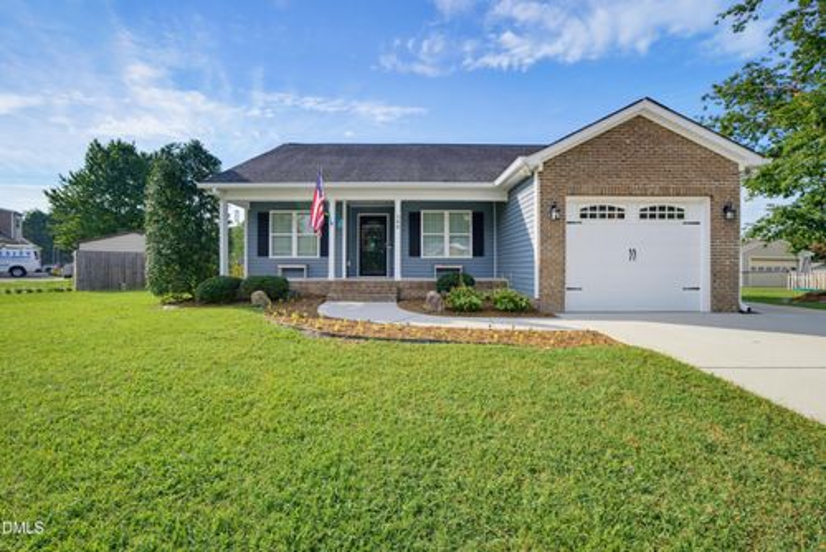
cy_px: 276
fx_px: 344
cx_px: 413
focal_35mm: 15
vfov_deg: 77.4
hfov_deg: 100.4
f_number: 7.1
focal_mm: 15
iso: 80
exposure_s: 1/40
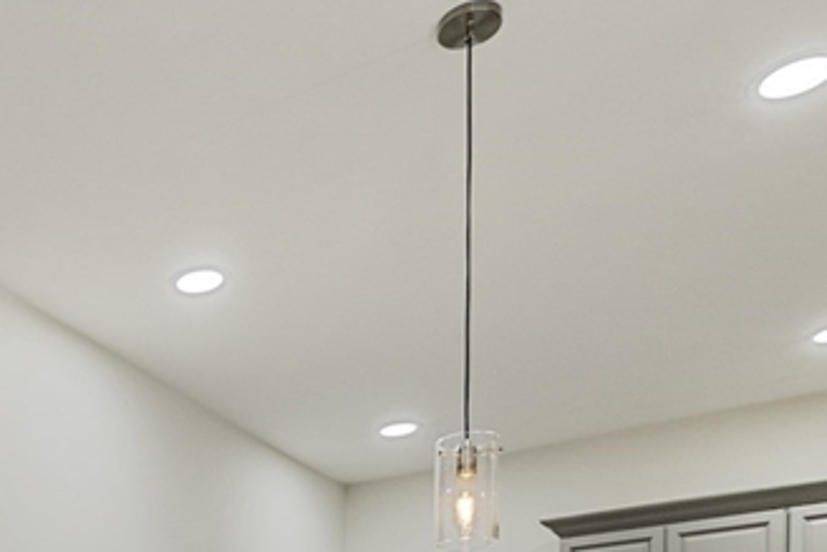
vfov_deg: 21.8
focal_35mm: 52
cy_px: 829
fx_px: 1185
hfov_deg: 33.2
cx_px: -103
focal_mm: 16.5
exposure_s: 1/13
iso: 320
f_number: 9
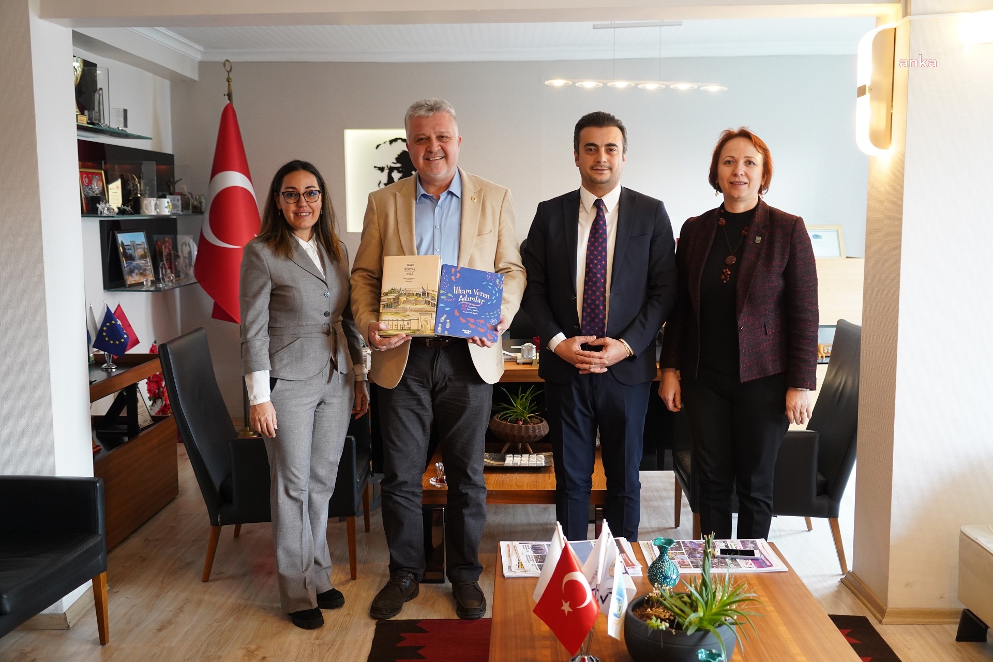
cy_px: 331
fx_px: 965
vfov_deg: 37.9
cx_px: 496
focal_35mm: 35
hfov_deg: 54.4
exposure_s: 1/40
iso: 2500
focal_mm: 35
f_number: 4
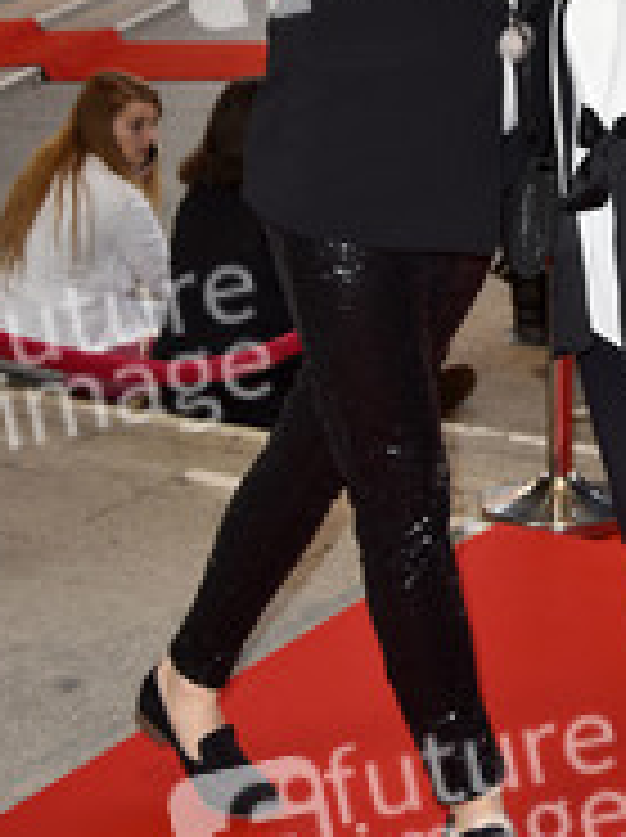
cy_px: 148
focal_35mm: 91
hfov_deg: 16.0
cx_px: 531
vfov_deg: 21.3
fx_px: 2199
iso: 500
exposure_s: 1/160
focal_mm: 44
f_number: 6.3
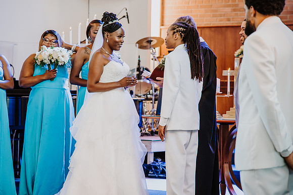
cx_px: 130
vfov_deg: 10.3
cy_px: 99
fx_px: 1086
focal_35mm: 133
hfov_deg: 15.4
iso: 1100
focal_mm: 120
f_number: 4
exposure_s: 1/125
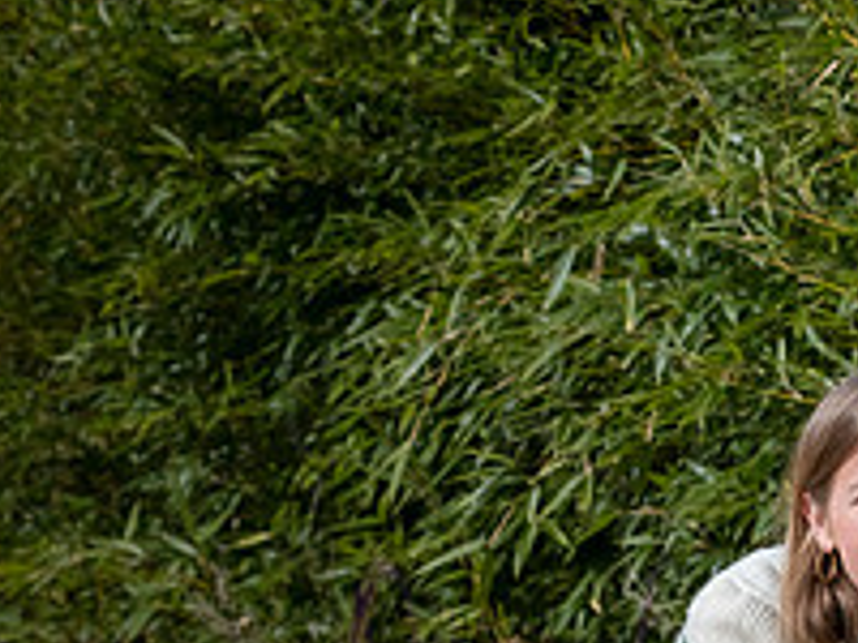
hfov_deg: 6.7
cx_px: 1072
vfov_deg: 5.1
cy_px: 624
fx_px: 7262
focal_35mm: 293
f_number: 7.1
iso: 400
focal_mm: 105
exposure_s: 1/1000
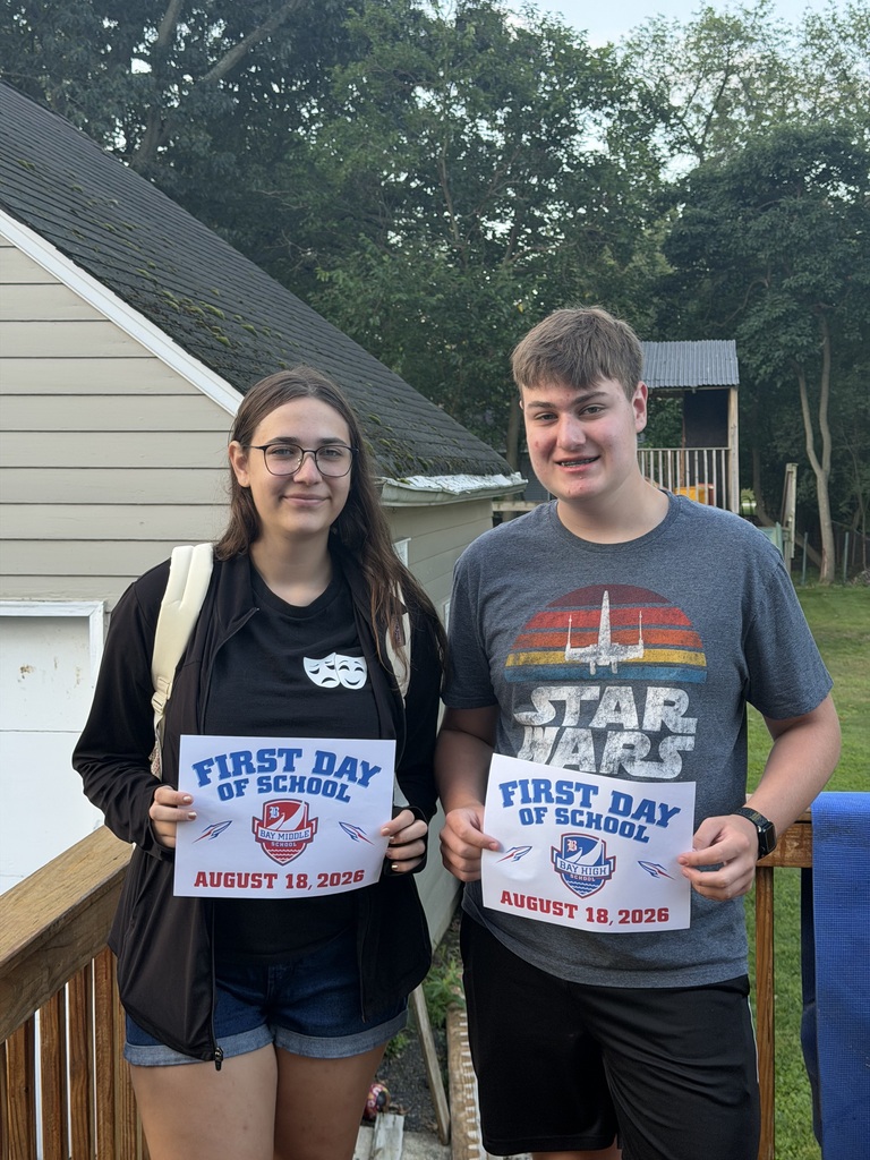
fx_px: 1609
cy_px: 580
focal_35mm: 48
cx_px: 435
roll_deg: +0.1
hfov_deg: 30.3
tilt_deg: -4.5
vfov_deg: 39.7
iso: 80
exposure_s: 1/141
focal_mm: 6.76
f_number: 1.78
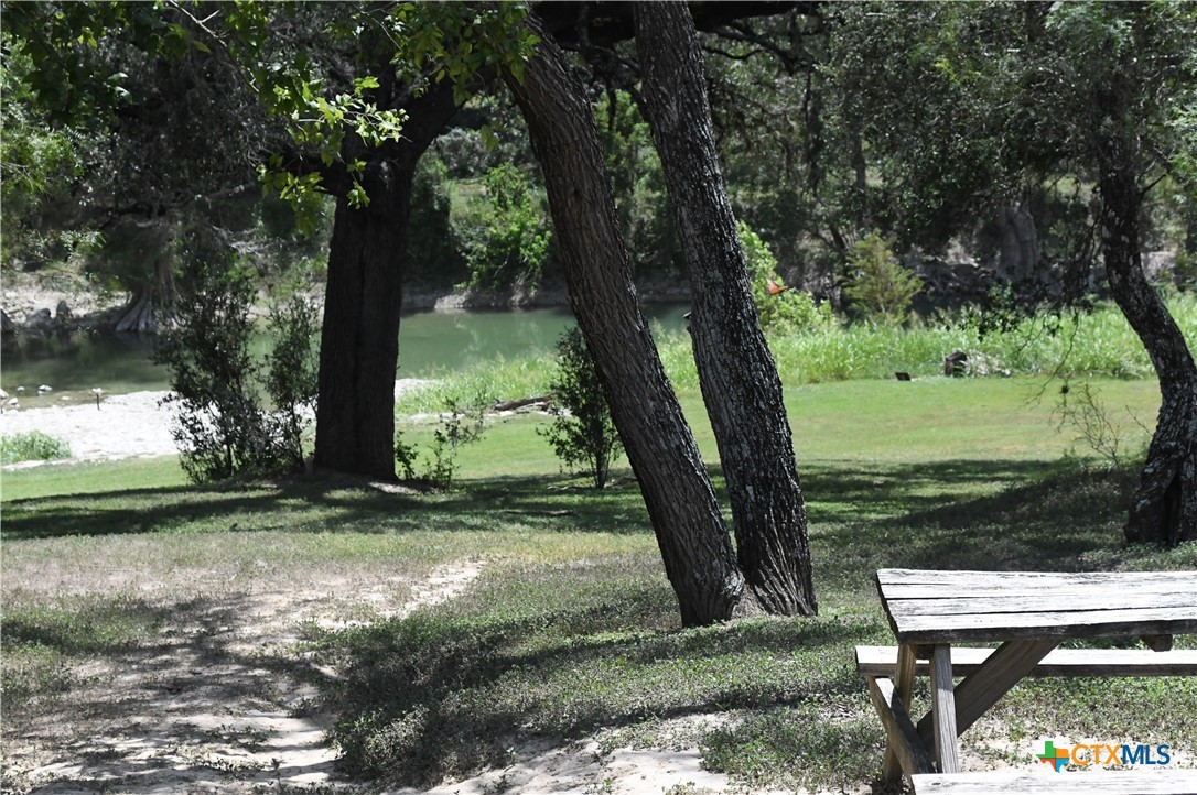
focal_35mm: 72
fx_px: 2392
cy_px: 398
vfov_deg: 18.9
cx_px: 598
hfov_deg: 28.1
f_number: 8
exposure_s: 1/8000
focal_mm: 48
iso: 3600
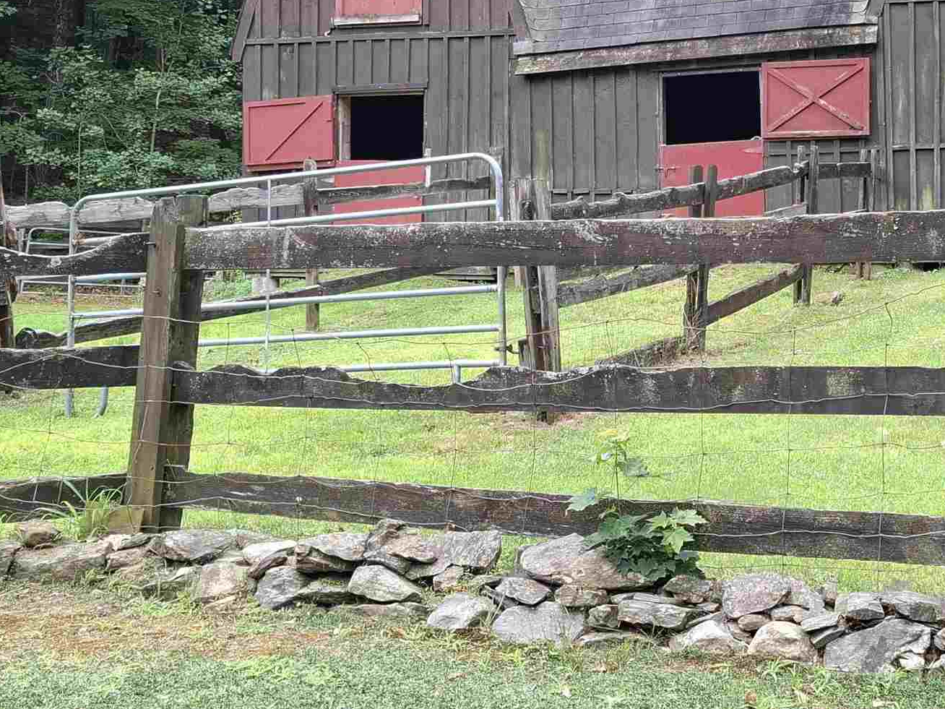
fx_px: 1474
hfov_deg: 34.3
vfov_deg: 26.6
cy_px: 164
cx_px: 780
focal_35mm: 54
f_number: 1.8
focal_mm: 5.54
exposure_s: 1/140
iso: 50
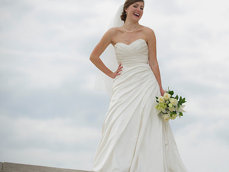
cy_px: 80
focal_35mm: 168
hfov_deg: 11.7
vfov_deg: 8.8
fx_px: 1112
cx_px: 158
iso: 160
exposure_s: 1/250
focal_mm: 116
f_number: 2.8
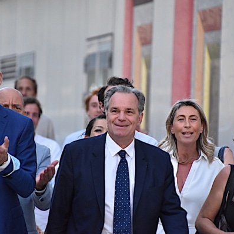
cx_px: 125
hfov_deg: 3.0
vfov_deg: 3.0
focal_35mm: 577
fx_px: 4413
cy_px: 117
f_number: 6.3
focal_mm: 300
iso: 1600
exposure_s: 1/320
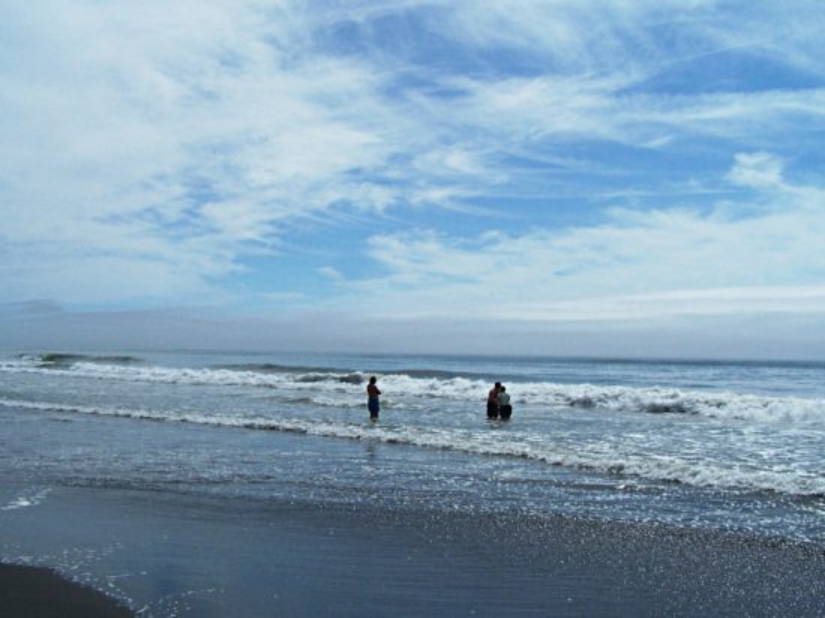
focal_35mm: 38
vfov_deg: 37.7
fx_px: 905
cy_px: 309
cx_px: 412
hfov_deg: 49.0
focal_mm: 6.3
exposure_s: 1/1500
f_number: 5.6
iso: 80
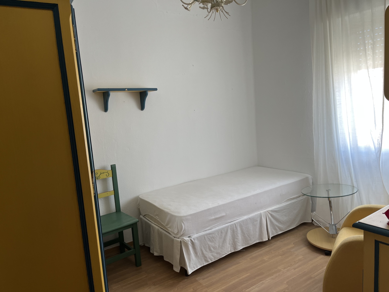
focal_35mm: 26
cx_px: 194
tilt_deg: -9.0
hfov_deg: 67.3
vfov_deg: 53.1
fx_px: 292
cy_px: 146
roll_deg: +4.7
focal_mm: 5.1
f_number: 1.6
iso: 80
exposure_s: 1/100
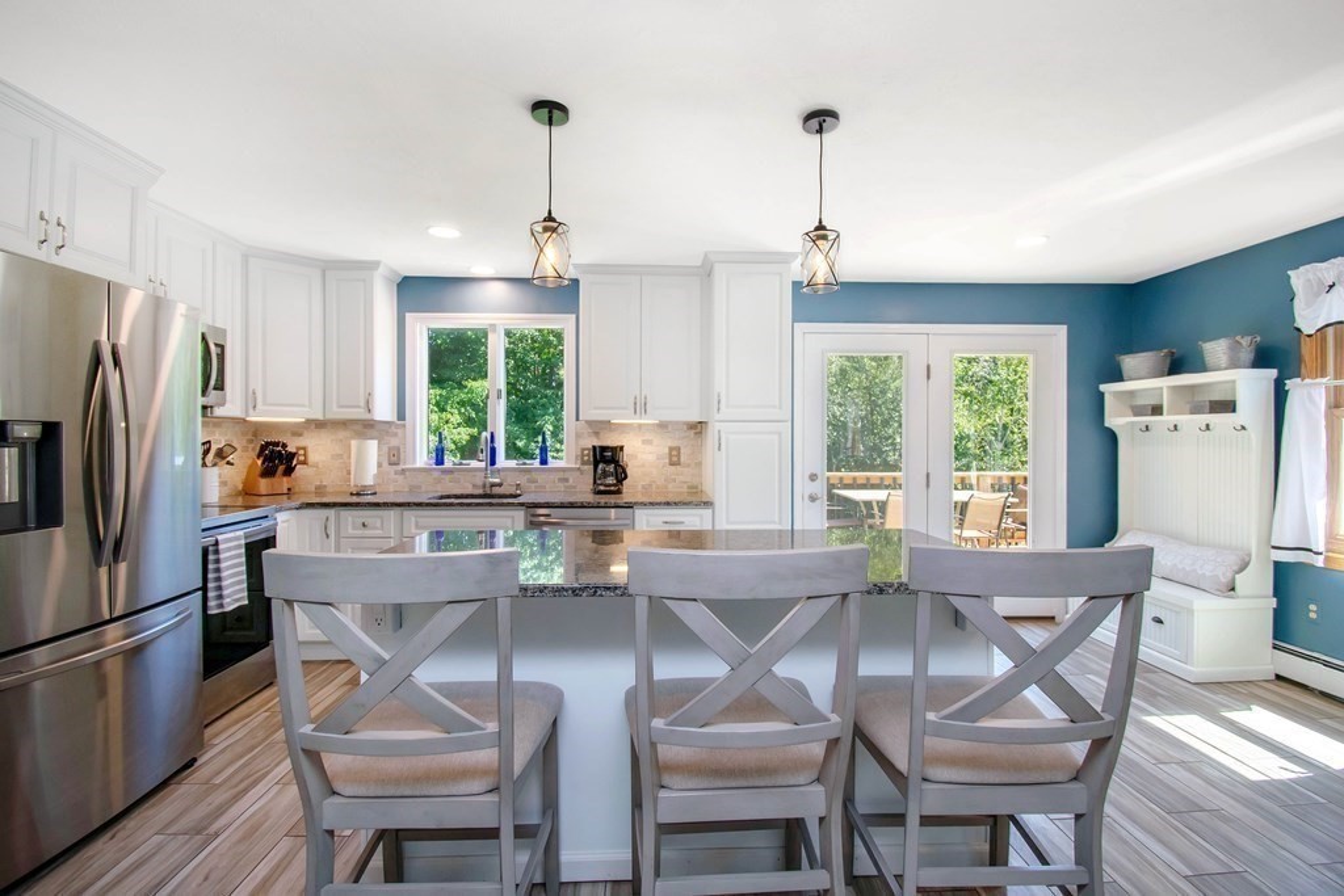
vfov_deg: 77.3
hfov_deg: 100.4
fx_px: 560
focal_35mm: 15
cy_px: 448
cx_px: 672
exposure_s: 1/125
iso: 360
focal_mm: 10
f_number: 5.6
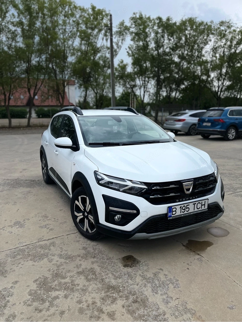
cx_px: 121
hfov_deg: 53.0
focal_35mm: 26
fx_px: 242
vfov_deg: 67.3
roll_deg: -0.6
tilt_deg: -10.1
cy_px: 161
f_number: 1.6
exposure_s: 1/3413
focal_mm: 5.1
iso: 50
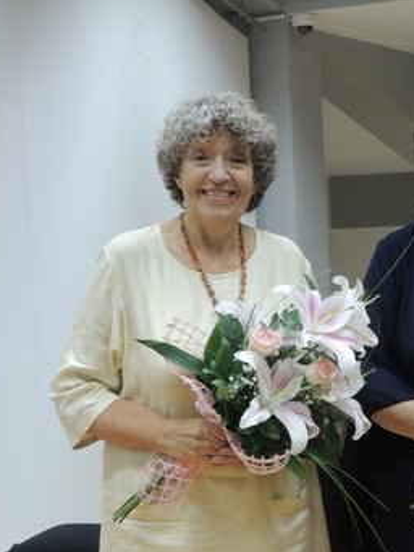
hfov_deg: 19.1
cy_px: 434
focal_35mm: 76
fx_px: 1211
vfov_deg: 25.3
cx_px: 353
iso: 220
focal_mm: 4.3
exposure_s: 1/30
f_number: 3
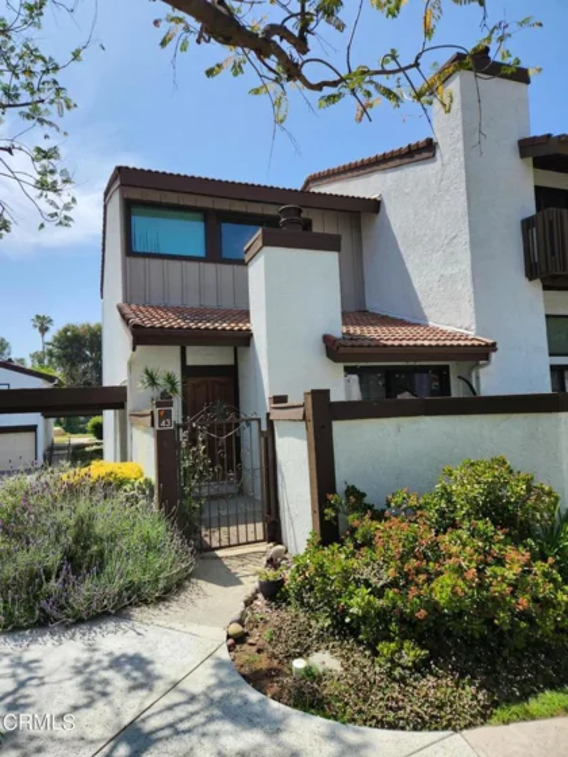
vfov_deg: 73.9
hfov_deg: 58.9
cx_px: 284
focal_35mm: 23
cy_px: 378
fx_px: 503
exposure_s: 1/1614
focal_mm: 5.4
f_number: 1.8
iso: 20
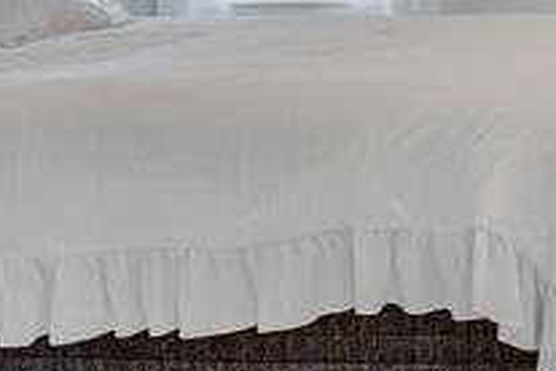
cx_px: 645
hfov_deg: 23.7
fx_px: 1220
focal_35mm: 79
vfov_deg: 16.6
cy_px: -73
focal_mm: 16
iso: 400
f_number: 7.1
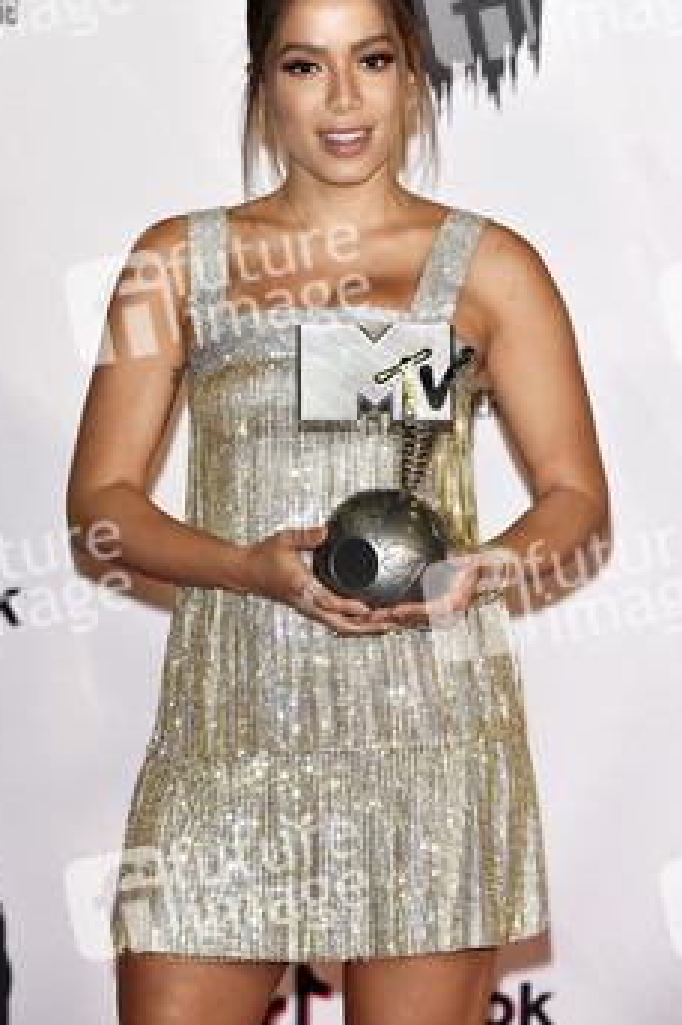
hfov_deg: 7.6
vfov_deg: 11.4
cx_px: 304
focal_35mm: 180
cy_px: 444
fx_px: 5120
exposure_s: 1/250
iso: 2000
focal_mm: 155
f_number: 5
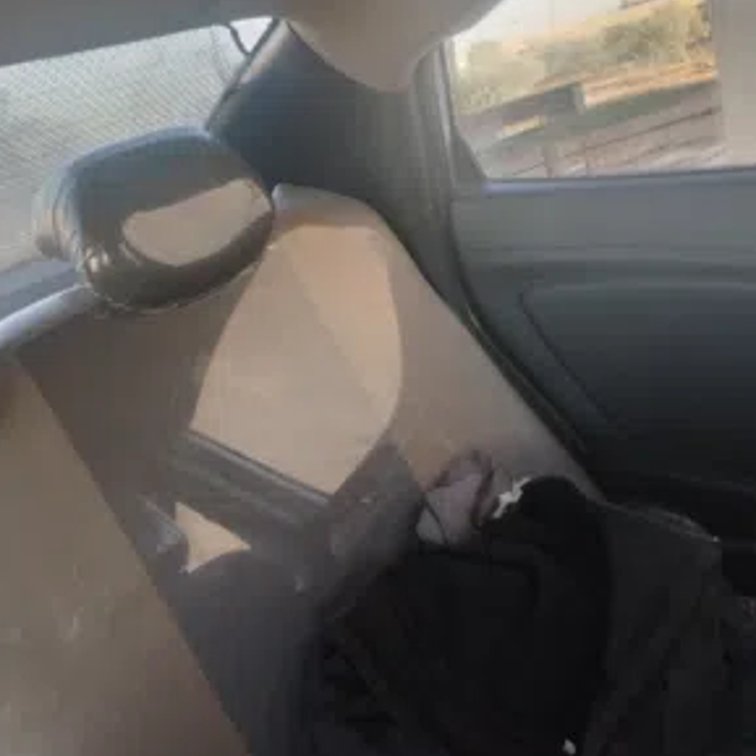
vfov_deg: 49.7
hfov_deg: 49.7
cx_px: 371
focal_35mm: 33
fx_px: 815
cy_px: 345
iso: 397
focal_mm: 5.25
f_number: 1.75
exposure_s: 1/100
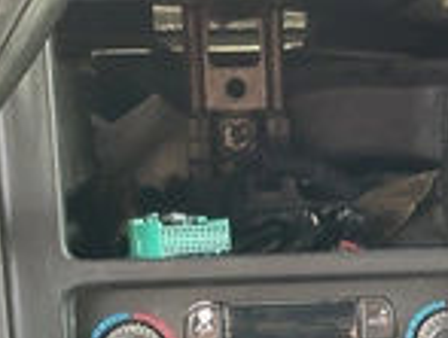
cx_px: 286
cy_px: 283
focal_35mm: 76
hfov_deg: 25.5
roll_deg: +2.5
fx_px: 986
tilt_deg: -17.3
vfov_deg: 19.2
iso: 100
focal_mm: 3
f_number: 1.8
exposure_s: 1/60
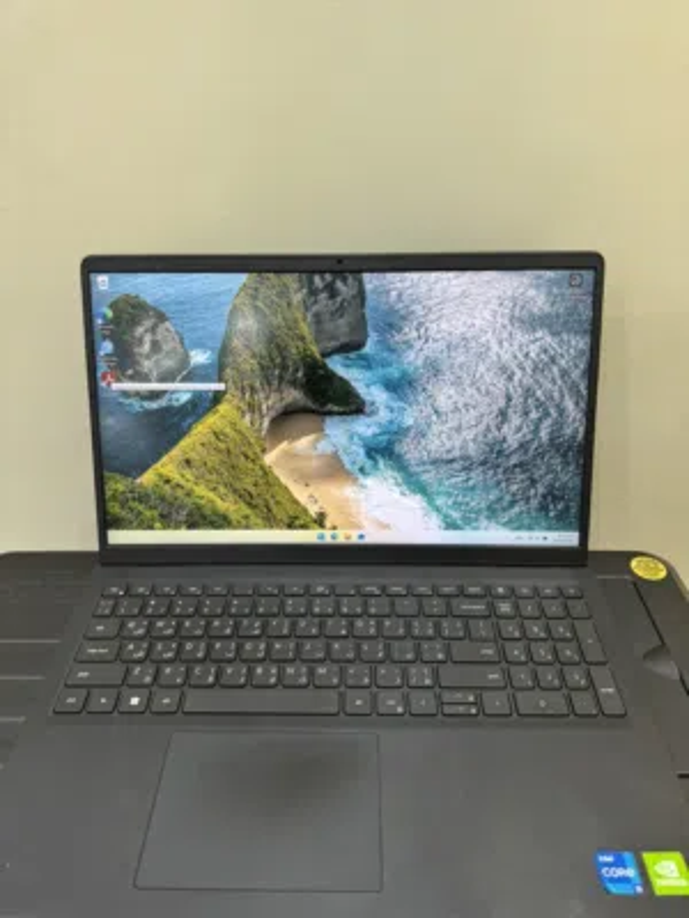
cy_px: 459
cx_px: 344
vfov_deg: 71.6
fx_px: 637
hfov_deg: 56.8
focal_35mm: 24
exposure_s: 1/100
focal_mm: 6.76
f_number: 1.78
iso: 100
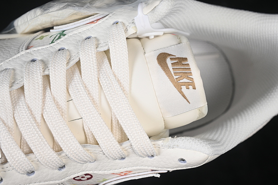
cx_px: 139
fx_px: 579
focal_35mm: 75
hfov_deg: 27.0
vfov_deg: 18.2
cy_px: 92
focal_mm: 50
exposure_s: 1/80
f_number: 7.1
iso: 160
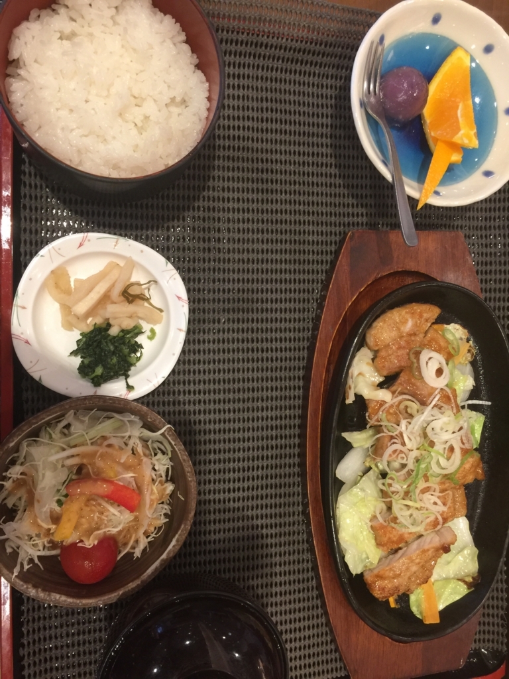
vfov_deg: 61.7
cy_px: 340
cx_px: 254
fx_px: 569
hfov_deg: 48.2
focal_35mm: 29
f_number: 2.2
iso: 50
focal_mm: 4.15
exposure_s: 1/15
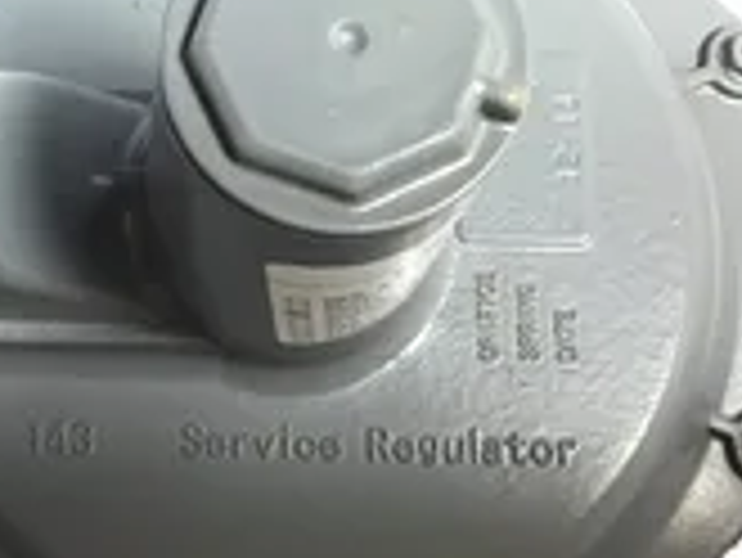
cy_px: 202
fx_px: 1609
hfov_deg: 25.4
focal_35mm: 75
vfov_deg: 19.6
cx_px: 112
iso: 25
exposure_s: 1/30
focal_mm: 3.3
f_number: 2.4
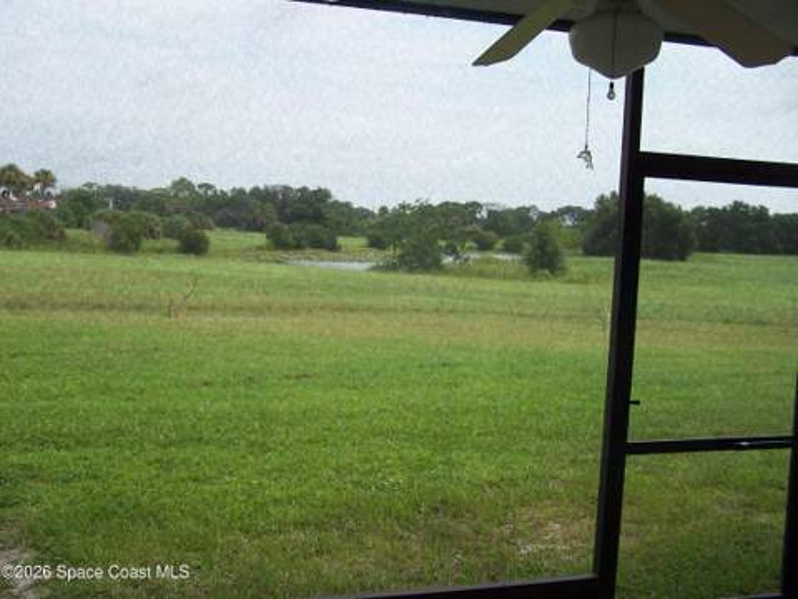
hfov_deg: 49.0
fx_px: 876
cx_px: 399
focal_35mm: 38
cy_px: 300
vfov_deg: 37.7
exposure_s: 1/350
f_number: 2.8
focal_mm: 6.3
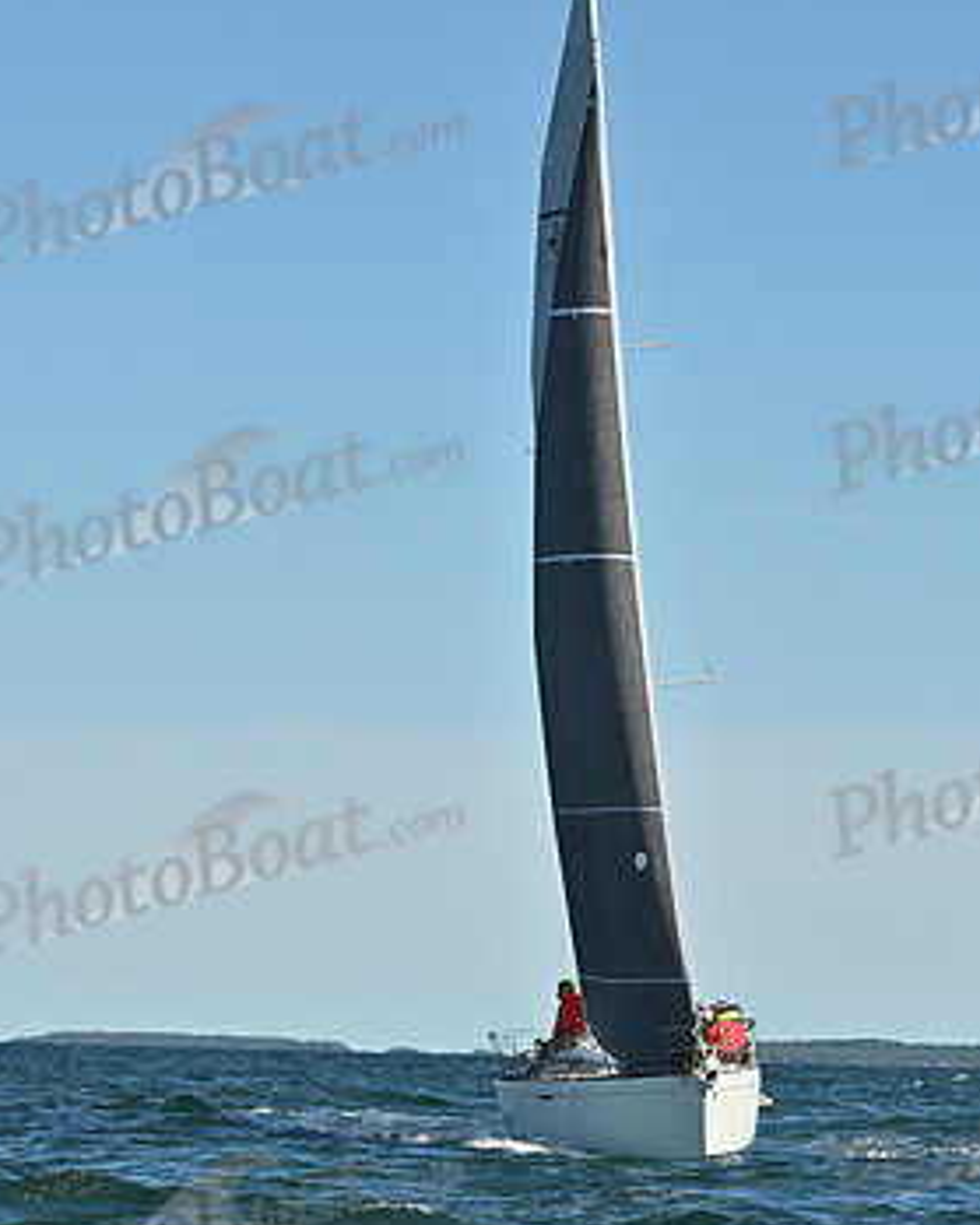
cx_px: 648
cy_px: 635
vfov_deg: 9.5
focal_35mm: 203
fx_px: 7363
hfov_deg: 7.6
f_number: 8
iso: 320
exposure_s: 1/1600
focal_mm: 130
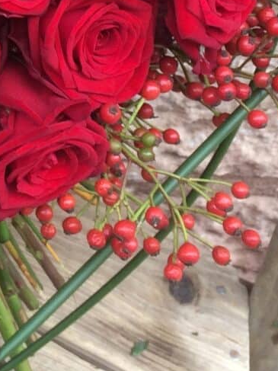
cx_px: -125
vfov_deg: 15.1
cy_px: -157
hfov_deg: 11.7
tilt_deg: -48.5
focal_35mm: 122
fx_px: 1307
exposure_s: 1/100
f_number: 2.2
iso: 64
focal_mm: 4.15
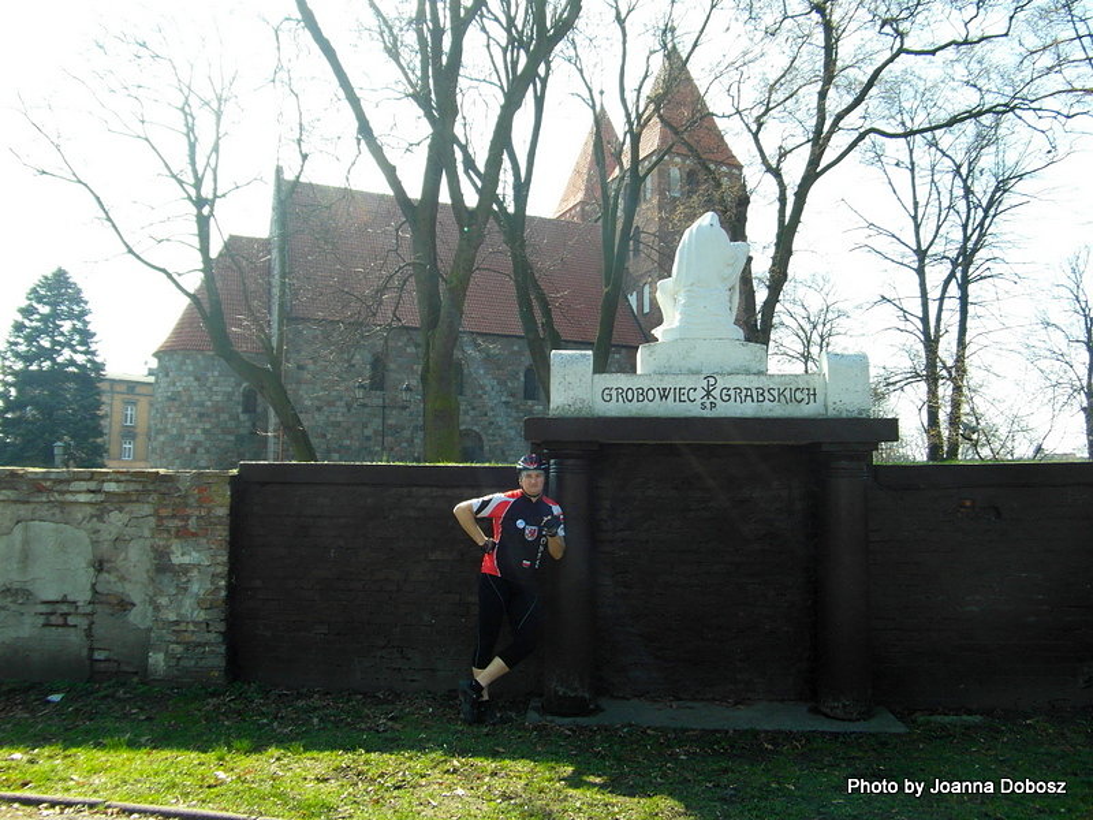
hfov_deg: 71.6
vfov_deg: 56.8
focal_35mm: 24
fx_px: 758
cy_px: 410
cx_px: 546
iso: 100
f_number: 3.2
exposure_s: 1/350
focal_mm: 4
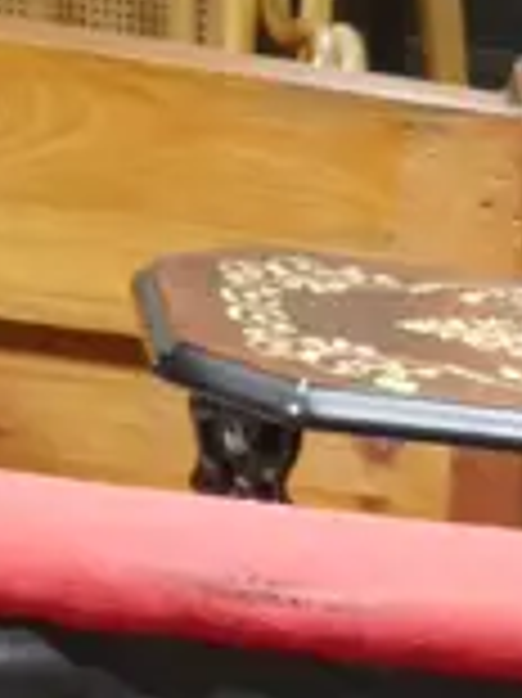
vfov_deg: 8.5
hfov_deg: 7.5
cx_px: 1287
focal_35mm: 185
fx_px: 3725
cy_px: 2270
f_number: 4
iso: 1000
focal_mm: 14
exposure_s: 1/60
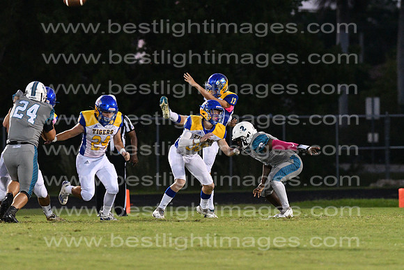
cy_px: 135
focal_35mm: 450
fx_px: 5051
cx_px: 202
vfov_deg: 3.1
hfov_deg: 4.6
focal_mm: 300
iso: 8000
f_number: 4.5
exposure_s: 1/800
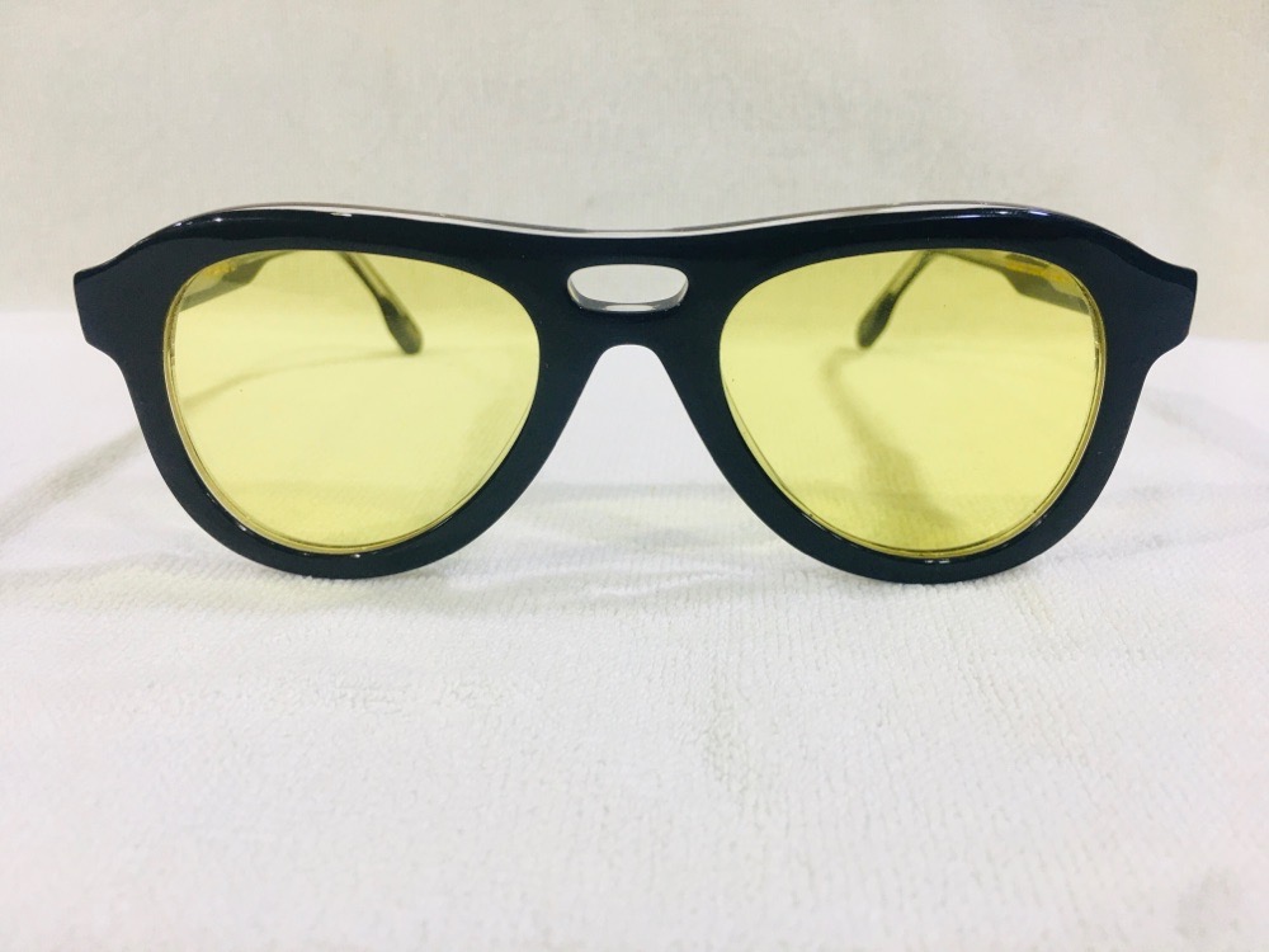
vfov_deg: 48.2
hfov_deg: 61.7
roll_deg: +0.5
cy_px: 476
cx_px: 634
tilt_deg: -17.3
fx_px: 1063
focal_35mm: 29
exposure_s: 1/17
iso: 32
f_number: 2.2
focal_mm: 4.15
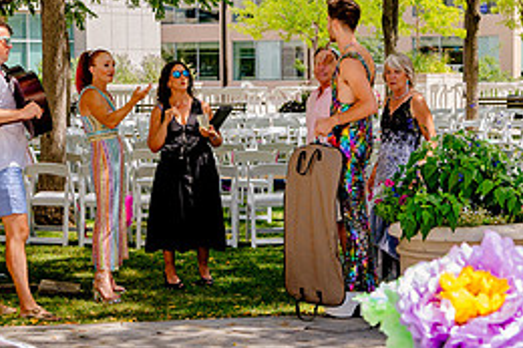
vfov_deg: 13.9
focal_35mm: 98
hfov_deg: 20.8
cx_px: 302
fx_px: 1423
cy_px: 193
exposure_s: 1/250
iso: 320
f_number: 8
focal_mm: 44
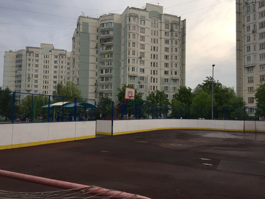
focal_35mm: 29
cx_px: 132
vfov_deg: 48.2
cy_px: 100
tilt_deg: +2.0
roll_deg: -1.5
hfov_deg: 61.7
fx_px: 222
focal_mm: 4.15
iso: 32
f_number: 2.2
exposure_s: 1/608
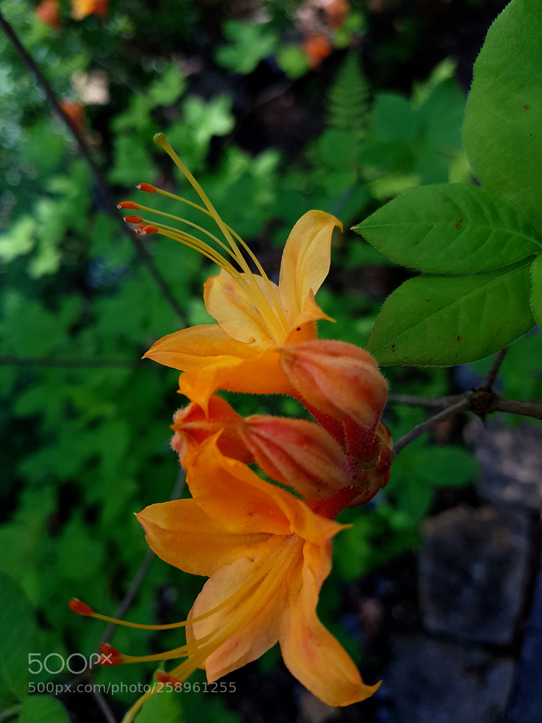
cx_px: 271
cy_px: 362
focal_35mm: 26
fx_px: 543
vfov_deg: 67.3
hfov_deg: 53.1
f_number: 1.7
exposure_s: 1/516
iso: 50
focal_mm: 4.2
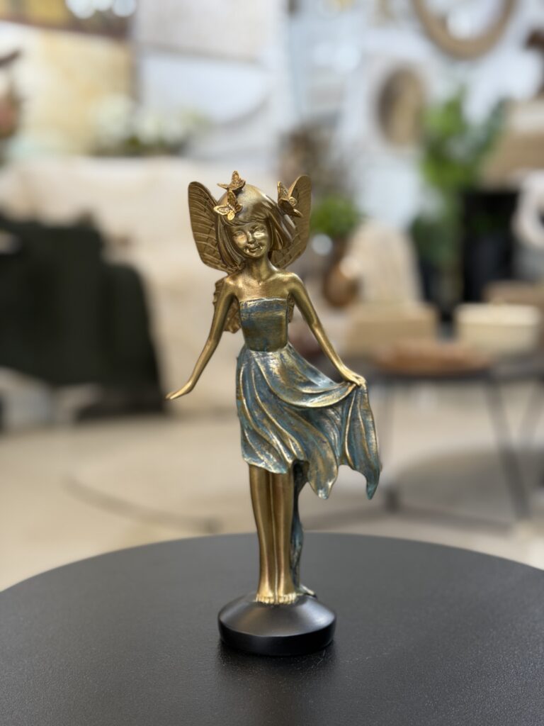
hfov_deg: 30.3
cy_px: 363
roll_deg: -1.1
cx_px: 272
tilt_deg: -7.9
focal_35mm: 48
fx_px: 1006
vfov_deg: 39.7
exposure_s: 1/60
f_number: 1.78
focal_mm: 6.76
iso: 125
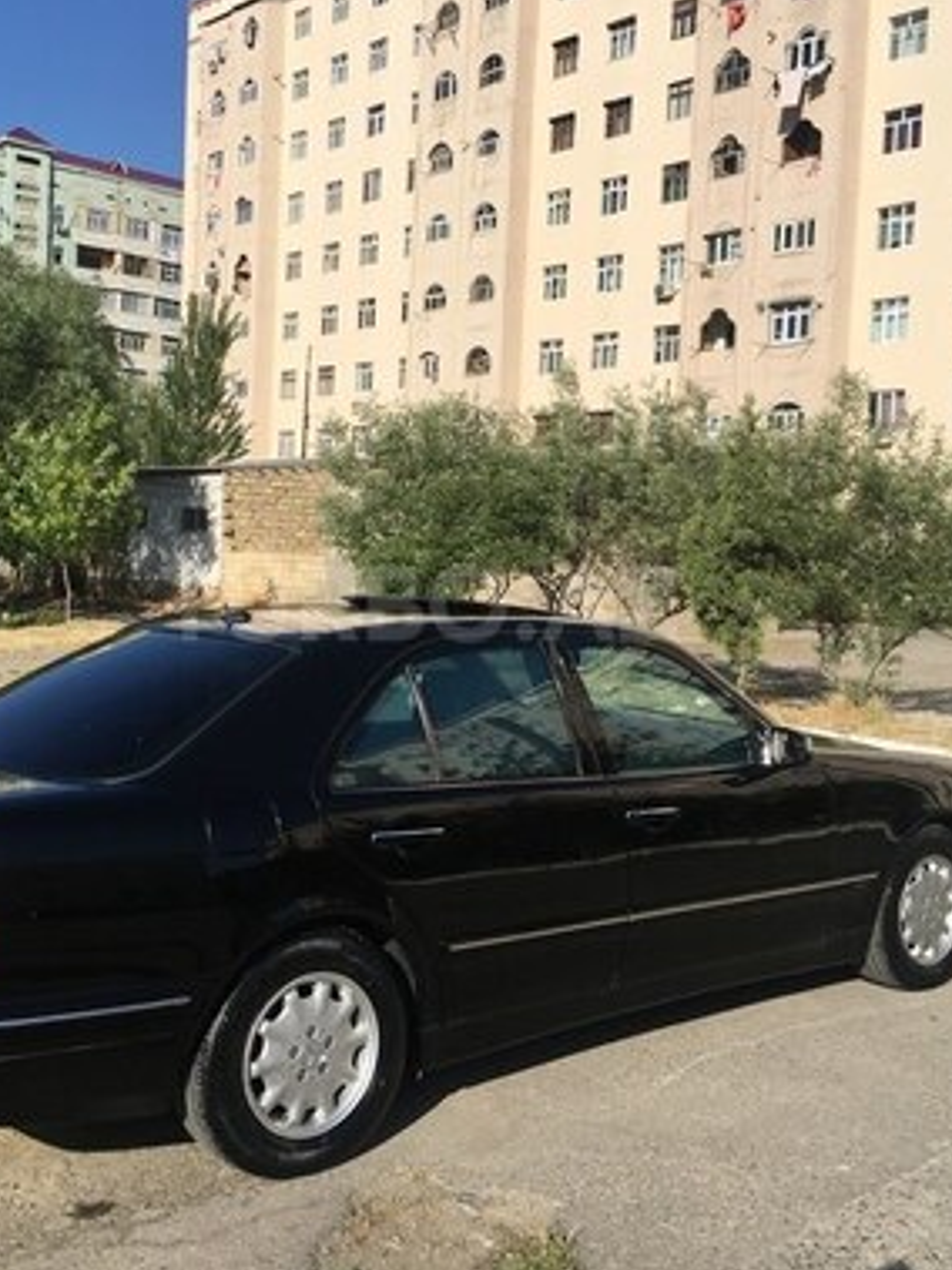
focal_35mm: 38
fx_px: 1394
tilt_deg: -2.3
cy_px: 603
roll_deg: -1.8
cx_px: 419
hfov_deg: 37.6
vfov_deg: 49.0
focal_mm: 4.15
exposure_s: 1/1923
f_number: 2.2
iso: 25
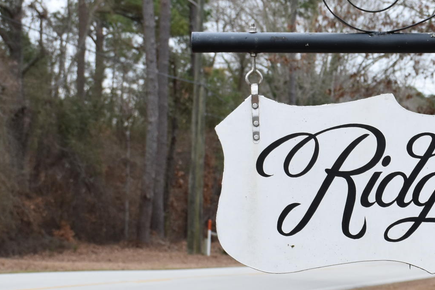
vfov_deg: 8.2
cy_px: 219
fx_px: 2030
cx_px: 568
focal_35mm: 168
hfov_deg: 11.9
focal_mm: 38
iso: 400
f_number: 8
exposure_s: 1/250
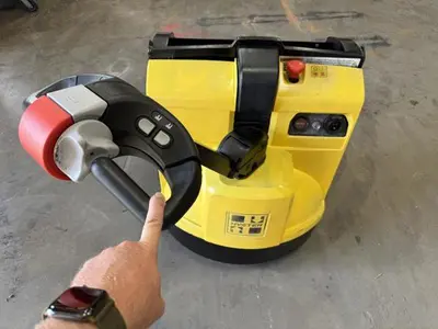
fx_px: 304
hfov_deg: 71.6
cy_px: 164
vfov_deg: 56.8
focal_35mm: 24
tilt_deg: -49.1
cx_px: 219
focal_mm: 6.76
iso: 80
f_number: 1.78
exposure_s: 1/121
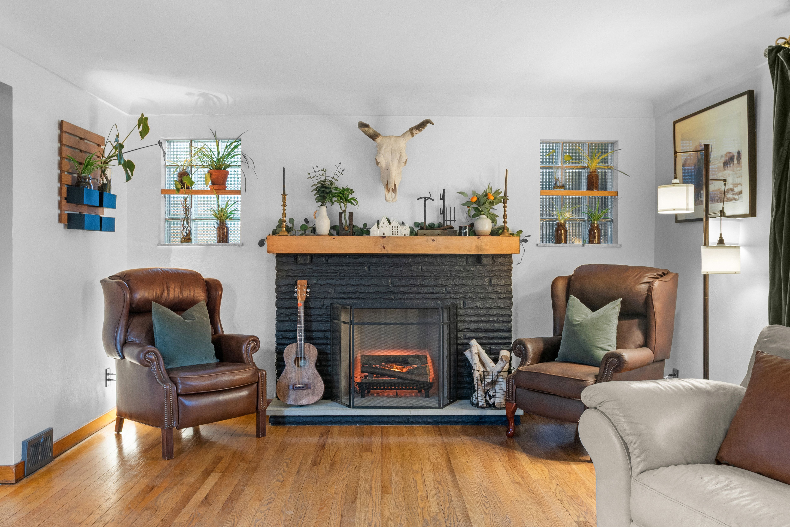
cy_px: 264
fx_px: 658
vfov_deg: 43.6
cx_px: 395
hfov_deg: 61.9
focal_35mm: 30
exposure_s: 1.3
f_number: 10
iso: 400
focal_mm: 30
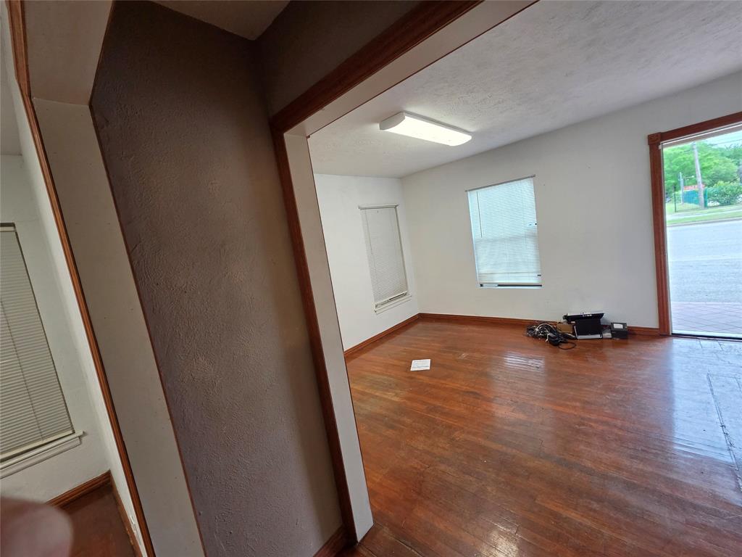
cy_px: 278
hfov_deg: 106.2
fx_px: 279
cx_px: 371
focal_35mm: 13
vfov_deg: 89.9
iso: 200
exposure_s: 1/120
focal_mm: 2.2
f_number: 2.2
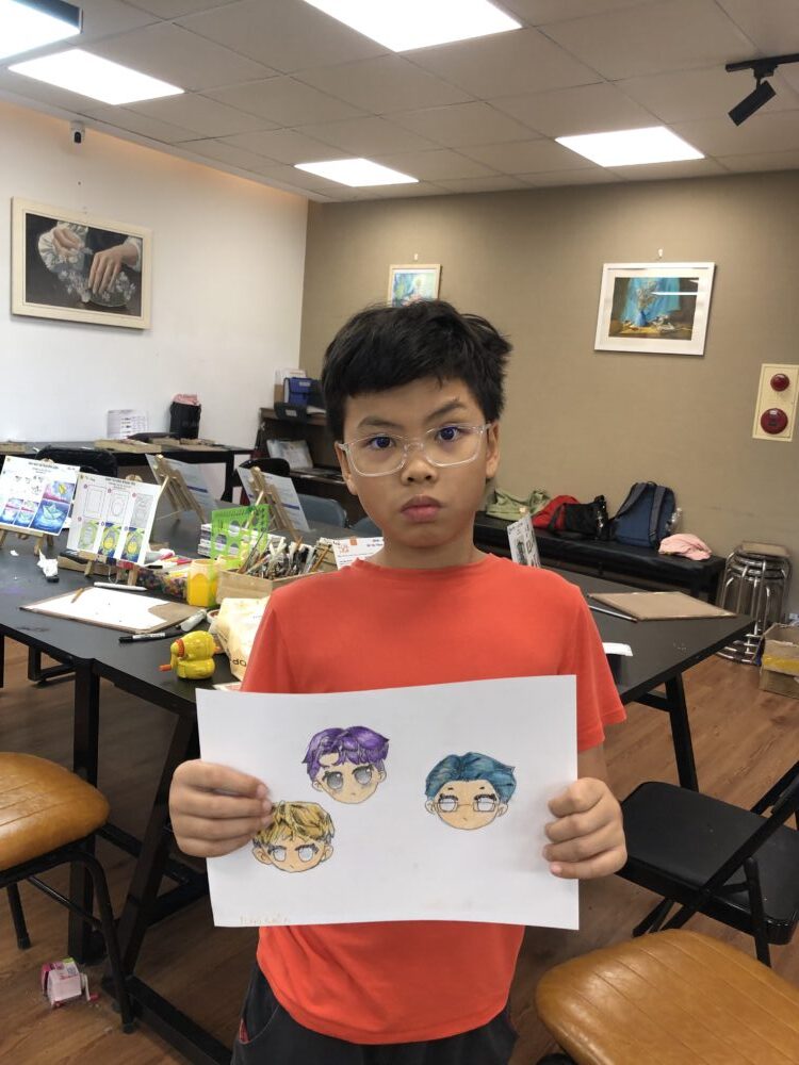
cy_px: 532
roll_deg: -4.8
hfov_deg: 49.7
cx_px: 400
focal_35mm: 28
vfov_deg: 63.4
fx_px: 862
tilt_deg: -9.3
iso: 32
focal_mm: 3.99
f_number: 1.8
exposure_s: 1/30
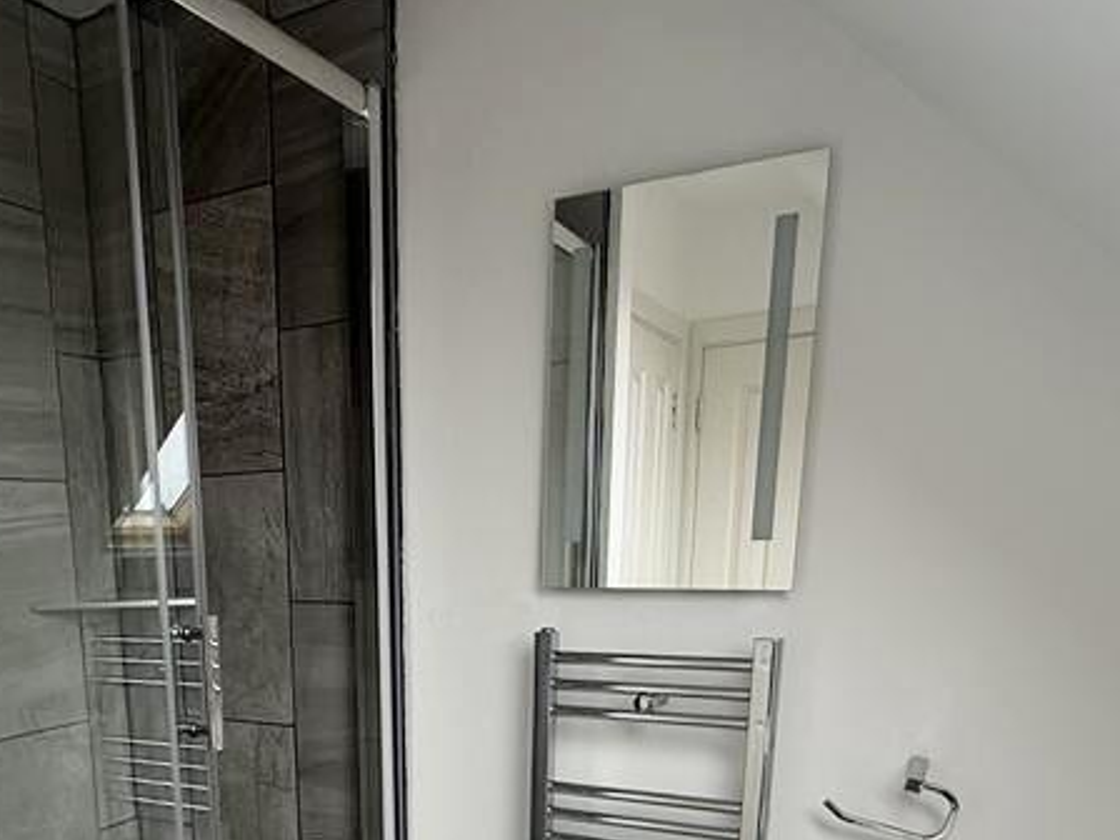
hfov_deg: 55.5
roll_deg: +1.1
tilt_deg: -13.8
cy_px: 788
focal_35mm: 32
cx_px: 362
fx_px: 1035
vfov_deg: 40.2
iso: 80
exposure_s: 1/99
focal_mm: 2.22
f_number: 2.2
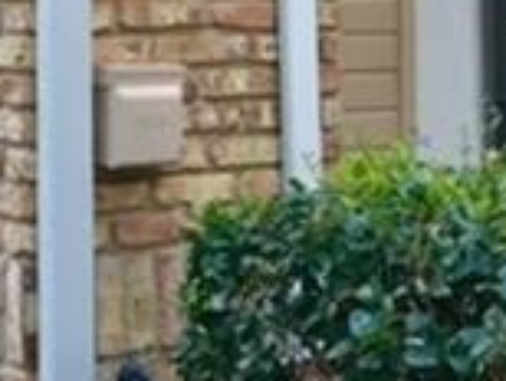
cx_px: 187
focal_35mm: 116
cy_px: -92
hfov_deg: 16.9
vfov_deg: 12.5
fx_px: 1698
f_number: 1.8
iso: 20
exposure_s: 1/109
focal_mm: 3.99
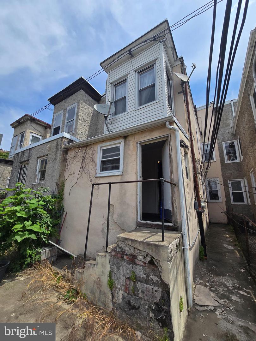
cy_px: 170
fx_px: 128
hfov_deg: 89.9
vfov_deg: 106.2
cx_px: 128
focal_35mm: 13
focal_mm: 2.2
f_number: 2.2
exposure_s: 1/3143
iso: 50
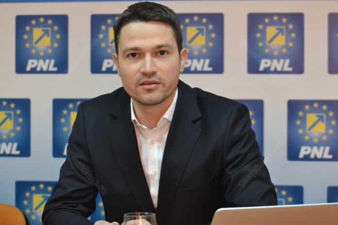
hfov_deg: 19.5
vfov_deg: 13.0
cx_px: 169
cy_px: 112
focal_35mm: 105
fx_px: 986
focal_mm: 70
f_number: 4.5
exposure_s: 1/80
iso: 3200
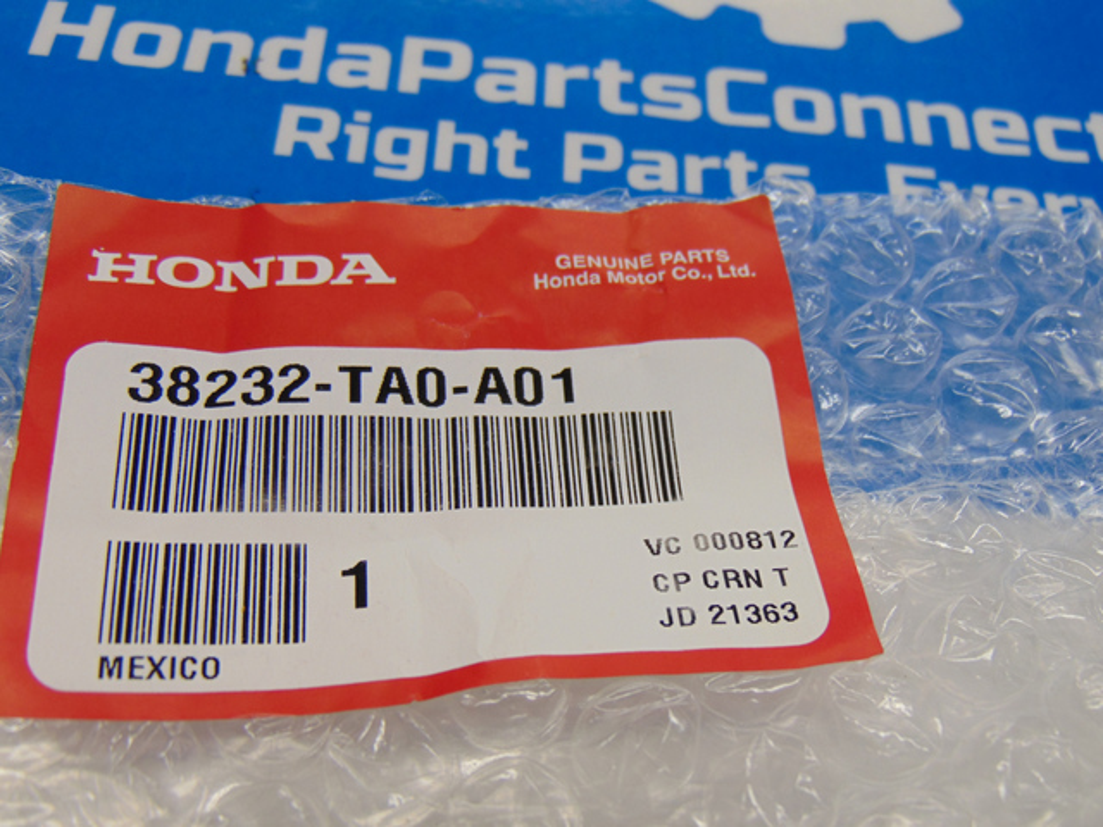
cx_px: 552
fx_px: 1243
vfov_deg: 36.8
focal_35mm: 39
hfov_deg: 47.9
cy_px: 414
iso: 80
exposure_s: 1/60
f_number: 3.3
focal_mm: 6.9
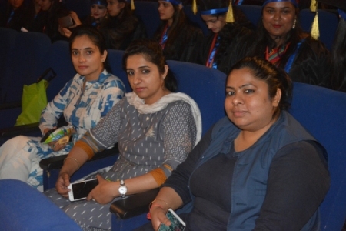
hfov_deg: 37.9
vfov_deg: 25.8
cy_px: 116
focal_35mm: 52
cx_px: 173
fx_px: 505
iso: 3200
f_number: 4.5
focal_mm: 35
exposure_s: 1/60
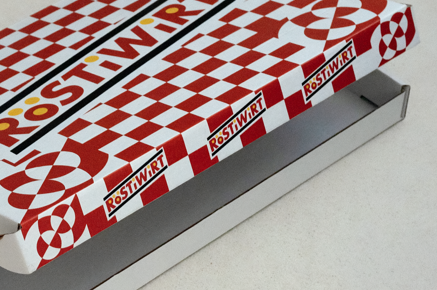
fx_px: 1479
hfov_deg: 16.7
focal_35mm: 122
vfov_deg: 11.2
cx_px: 107
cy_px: 152
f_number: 6.3
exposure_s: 1/30
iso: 1250
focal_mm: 50
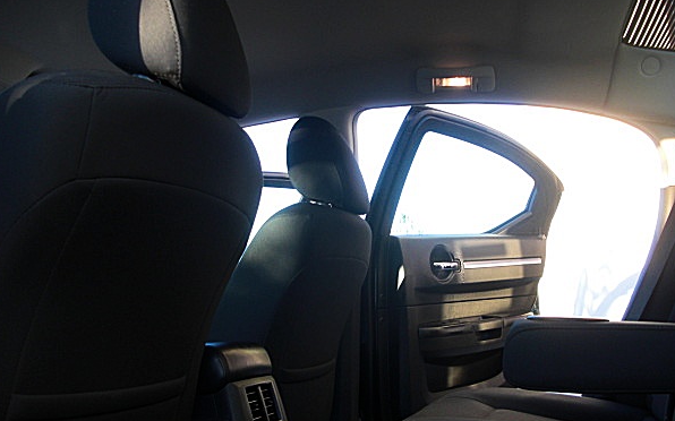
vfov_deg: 31.2
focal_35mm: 41
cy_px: 232
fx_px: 754
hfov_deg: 48.2
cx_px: 347
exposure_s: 1/100
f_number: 2.8
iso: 100
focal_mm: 6.3
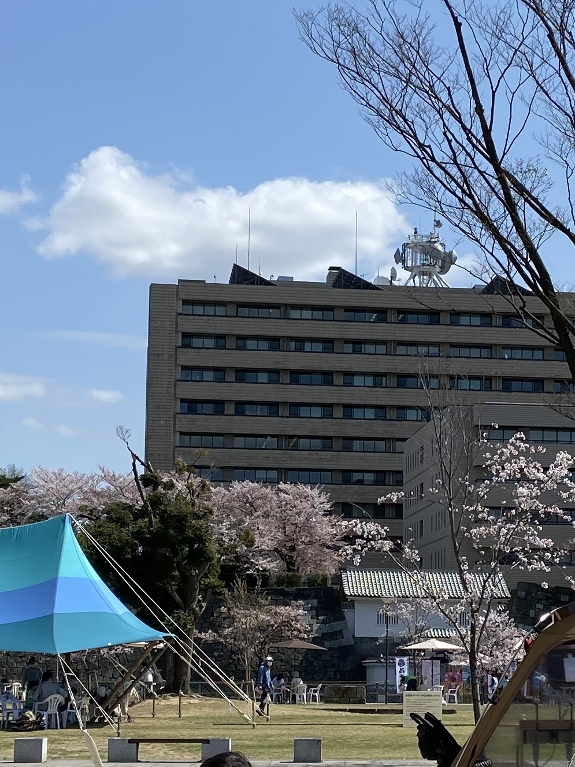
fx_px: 1750
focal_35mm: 79
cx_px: 383
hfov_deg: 18.6
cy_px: 500
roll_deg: -1.1
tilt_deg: +6.8
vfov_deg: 24.6
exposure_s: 1/3846
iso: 32
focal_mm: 4.25
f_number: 1.8
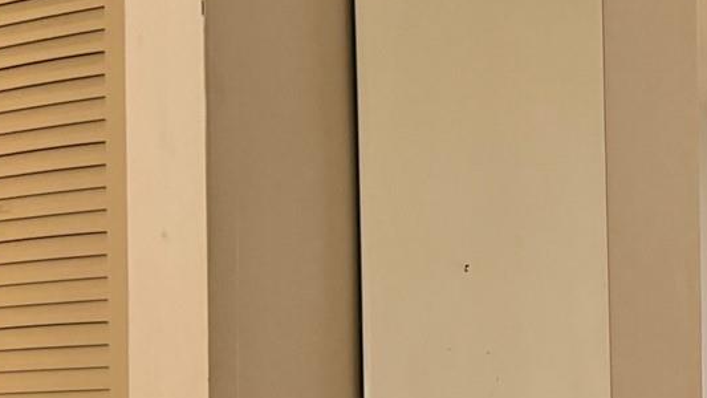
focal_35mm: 85
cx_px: 1045
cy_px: 482
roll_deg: +0.8
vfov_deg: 13.8
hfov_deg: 21.3
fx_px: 1594
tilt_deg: -0.1
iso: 160
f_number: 1.6
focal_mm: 5.96
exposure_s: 1/120
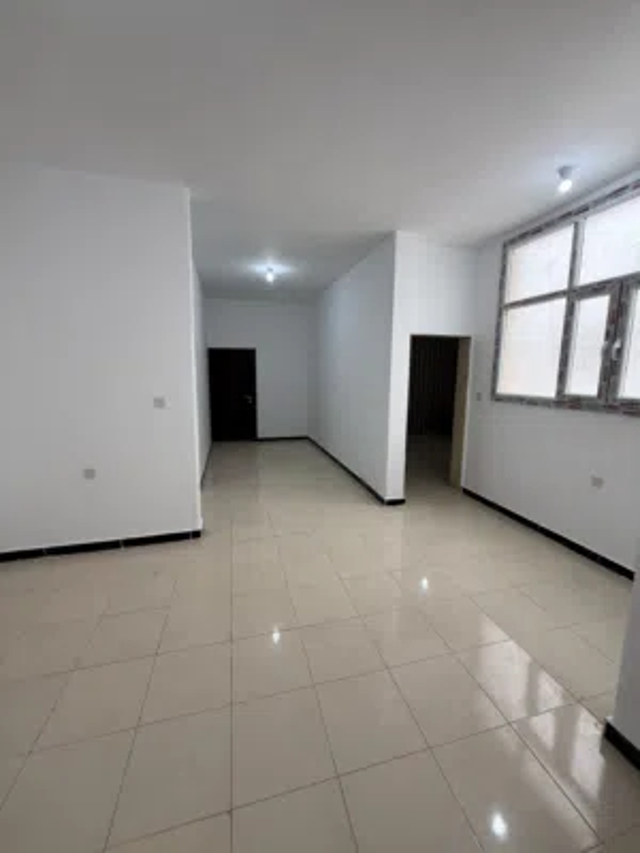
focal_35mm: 14
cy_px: 426
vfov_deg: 102.1
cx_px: 320
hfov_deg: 85.7
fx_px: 345
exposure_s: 1/99
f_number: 2.2
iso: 125
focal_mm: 2.22
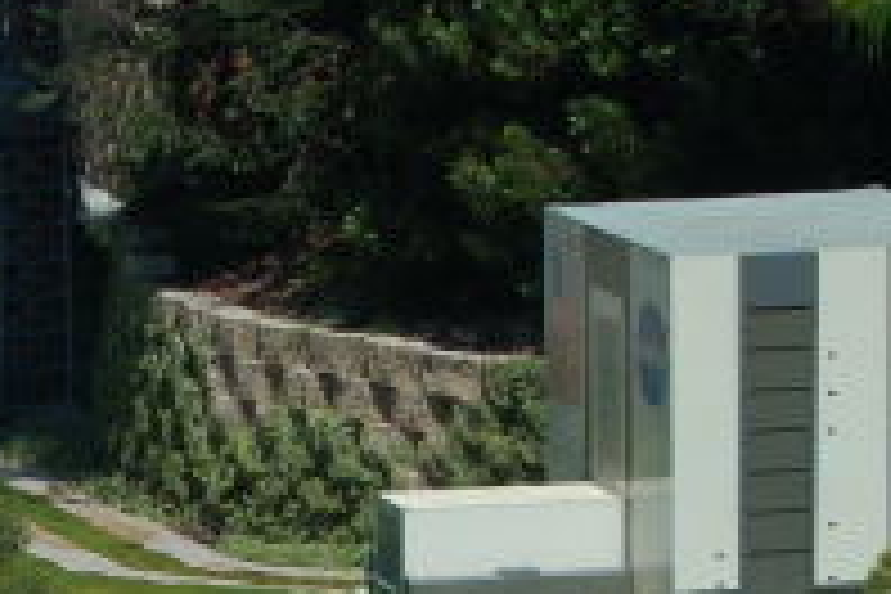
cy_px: 680
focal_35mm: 267
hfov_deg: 7.7
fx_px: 6598
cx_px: -108
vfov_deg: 5.1
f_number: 8
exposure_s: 1/250
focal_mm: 55
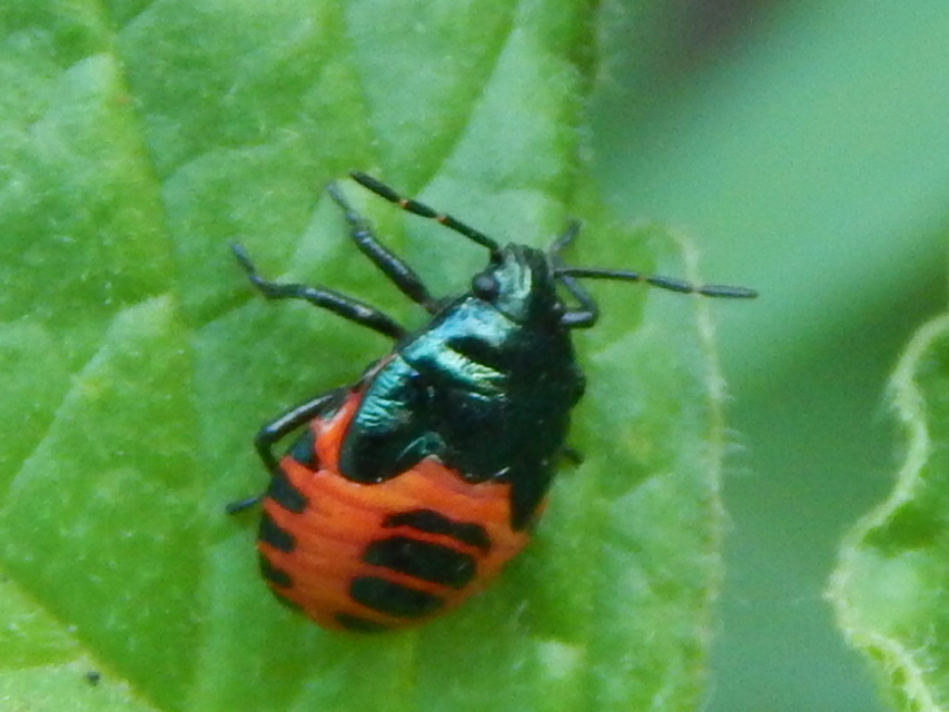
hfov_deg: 18.9
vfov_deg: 14.2
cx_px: 474
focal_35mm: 104
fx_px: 2852
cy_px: 356
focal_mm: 18.7
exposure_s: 1/25
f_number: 4.5
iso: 400
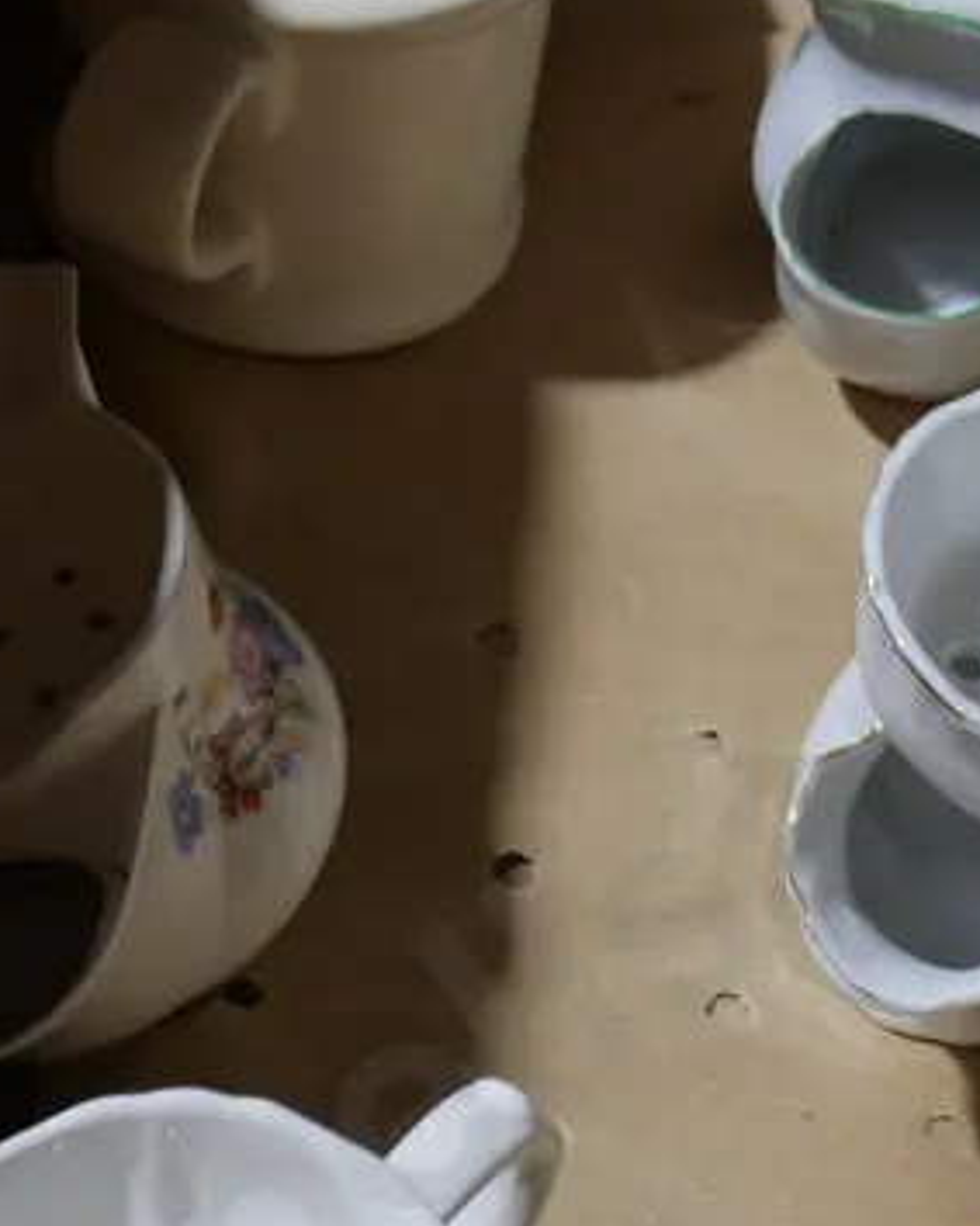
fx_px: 3482
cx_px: 966
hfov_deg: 15.7
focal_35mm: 96
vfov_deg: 20.0
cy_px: 708
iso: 200
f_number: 4
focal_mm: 17
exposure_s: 1/80
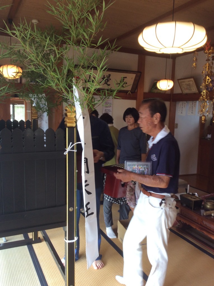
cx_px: 107
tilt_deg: -6.9
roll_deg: -0.7
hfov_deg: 44.1
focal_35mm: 32
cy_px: 143
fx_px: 264
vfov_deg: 56.9
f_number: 2.4
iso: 40
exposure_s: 1/40
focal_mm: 3.3
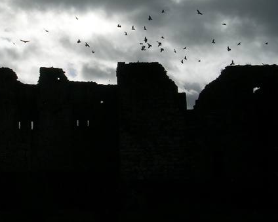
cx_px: 85
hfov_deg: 33.2
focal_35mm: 56
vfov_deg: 27.1
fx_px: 461
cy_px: 88
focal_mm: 5.8
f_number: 5.6
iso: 50
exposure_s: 1/1510
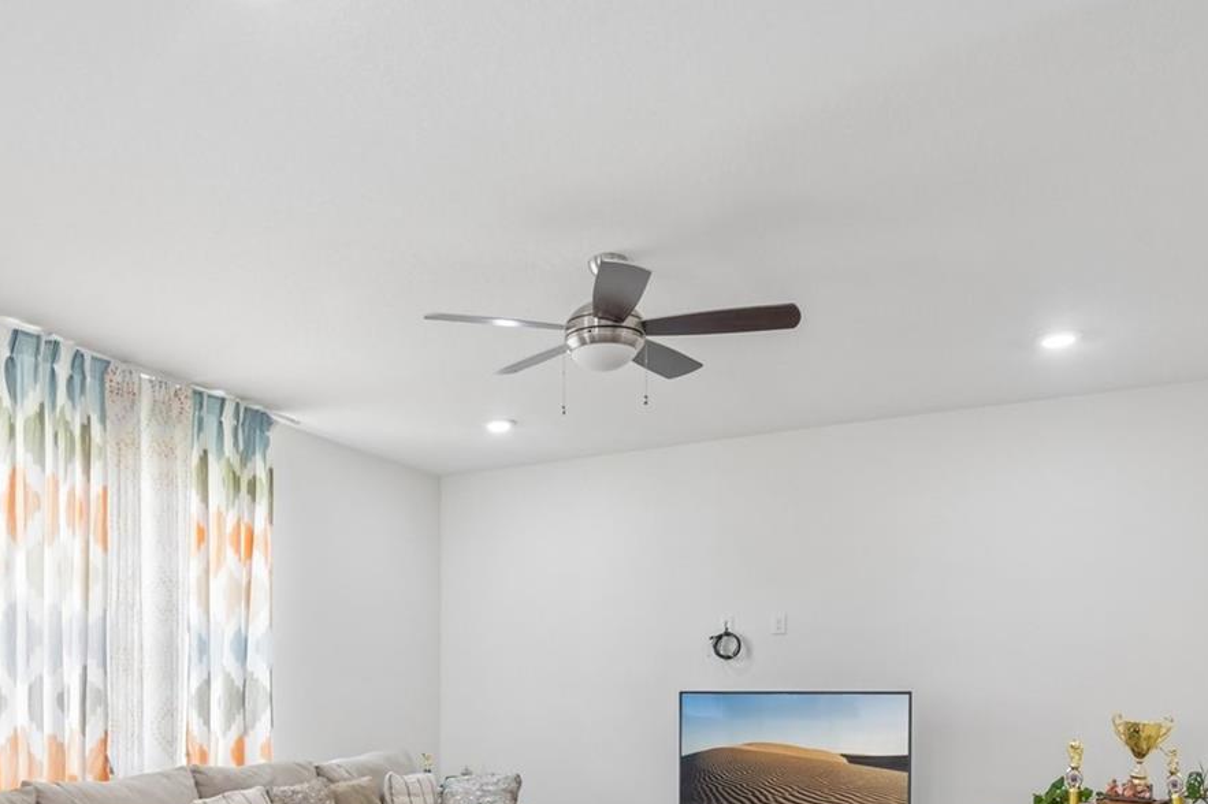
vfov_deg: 42.0
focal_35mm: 29
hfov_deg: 62.5
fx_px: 973
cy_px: 695
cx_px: 427
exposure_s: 1/20
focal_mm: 16
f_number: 8
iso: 400
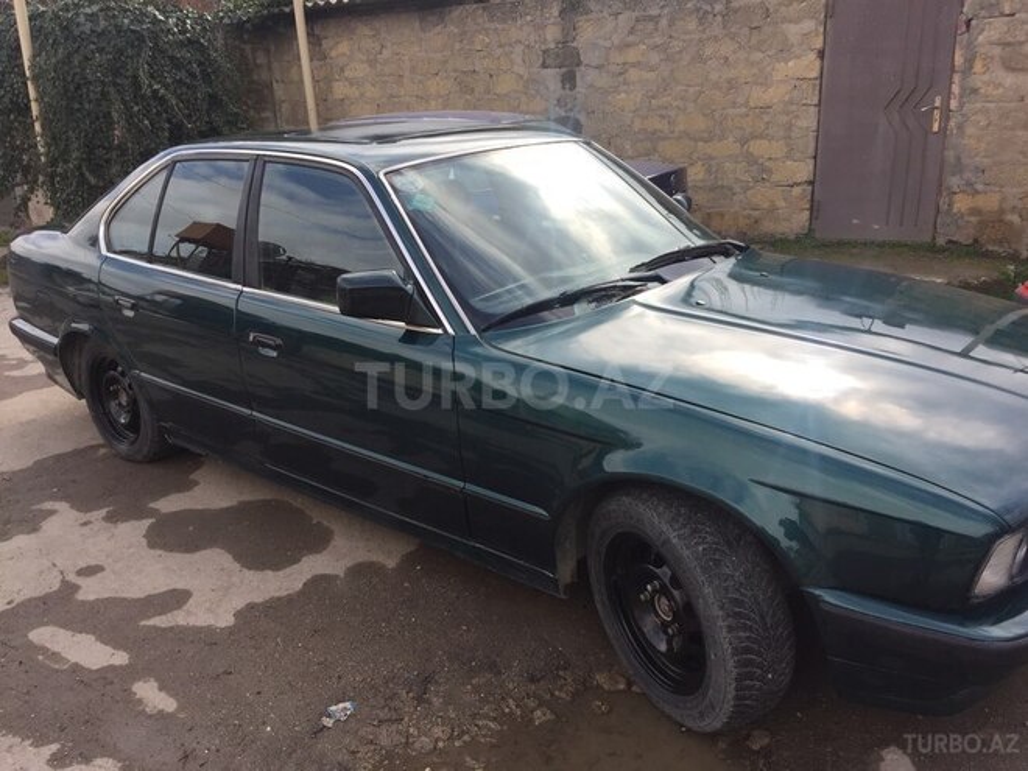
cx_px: 514
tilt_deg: -15.0
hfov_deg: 61.7
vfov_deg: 48.2
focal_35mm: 29
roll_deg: +1.3
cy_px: 386
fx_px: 861
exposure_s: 1/920
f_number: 2.2
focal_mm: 4.15
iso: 32
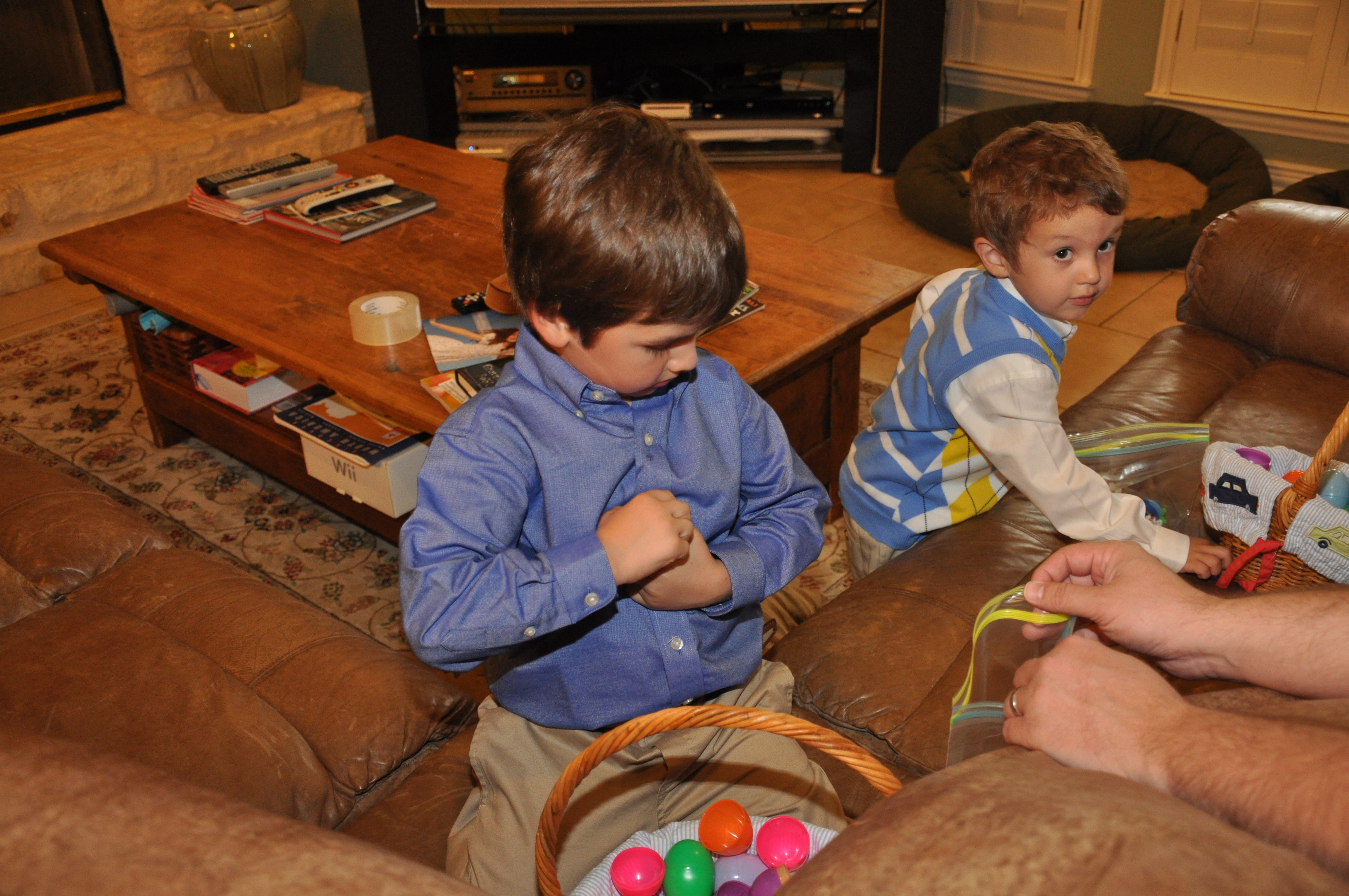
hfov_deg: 51.3
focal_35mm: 38
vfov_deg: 35.4
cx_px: 674
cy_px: 448
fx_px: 1403
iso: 800
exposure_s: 1/60
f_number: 4
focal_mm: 25
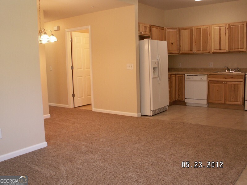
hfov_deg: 52.6
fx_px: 250
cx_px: 124
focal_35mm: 35
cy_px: 92
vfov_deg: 40.7
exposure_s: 1/40
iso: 100
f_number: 2.8
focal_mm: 5.86
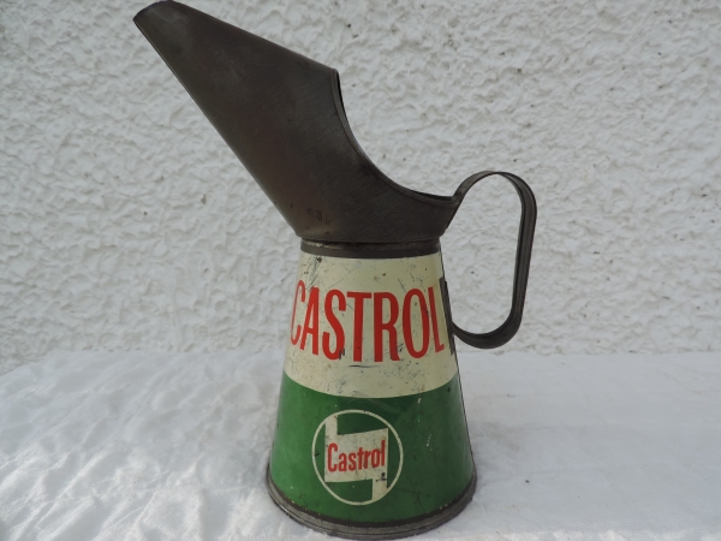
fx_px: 500
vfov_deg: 56.8
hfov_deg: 71.6
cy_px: 270
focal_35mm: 24
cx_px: 360
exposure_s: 1/640
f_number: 3
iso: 80
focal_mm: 4.3
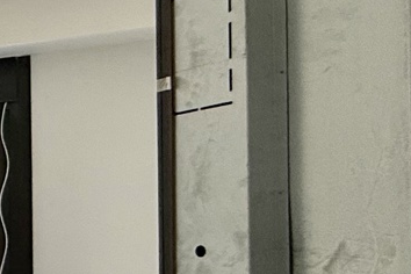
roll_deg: +0.5
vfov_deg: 17.0
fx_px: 902
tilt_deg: +0.0
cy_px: 260
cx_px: -599
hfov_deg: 14.6
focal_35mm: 79
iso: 50
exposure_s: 1/209
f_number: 2.2
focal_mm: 2.22
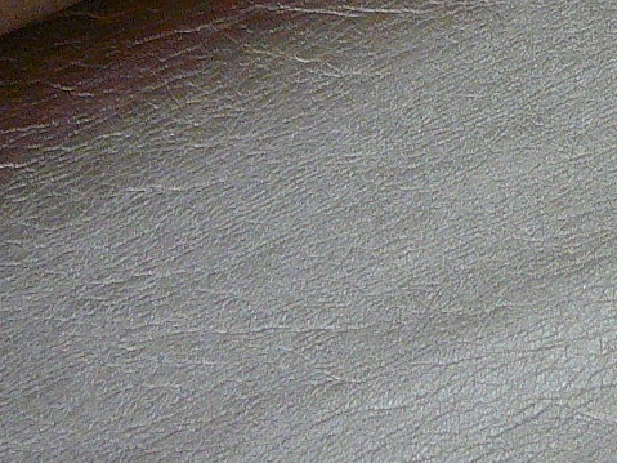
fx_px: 2085
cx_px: 973
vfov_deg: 12.4
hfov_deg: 15.3
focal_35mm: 117
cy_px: -48
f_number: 2.8
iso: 200
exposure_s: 1/20
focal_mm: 5.2
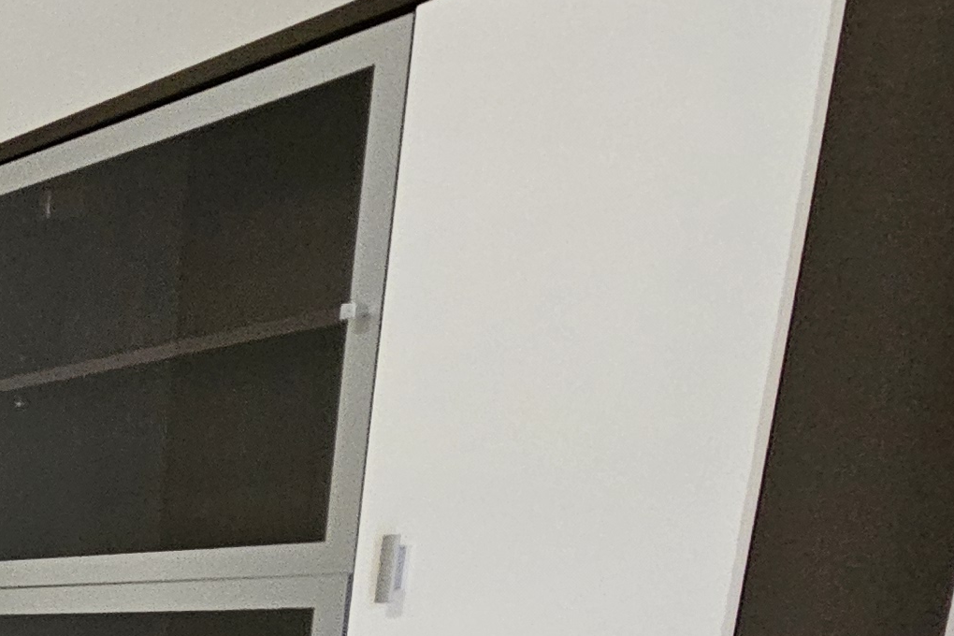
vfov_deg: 20.4
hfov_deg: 22.1
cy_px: 1048
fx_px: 1404
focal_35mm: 53
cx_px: -768
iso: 400
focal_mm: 2.2
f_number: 2.2
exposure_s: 1/50
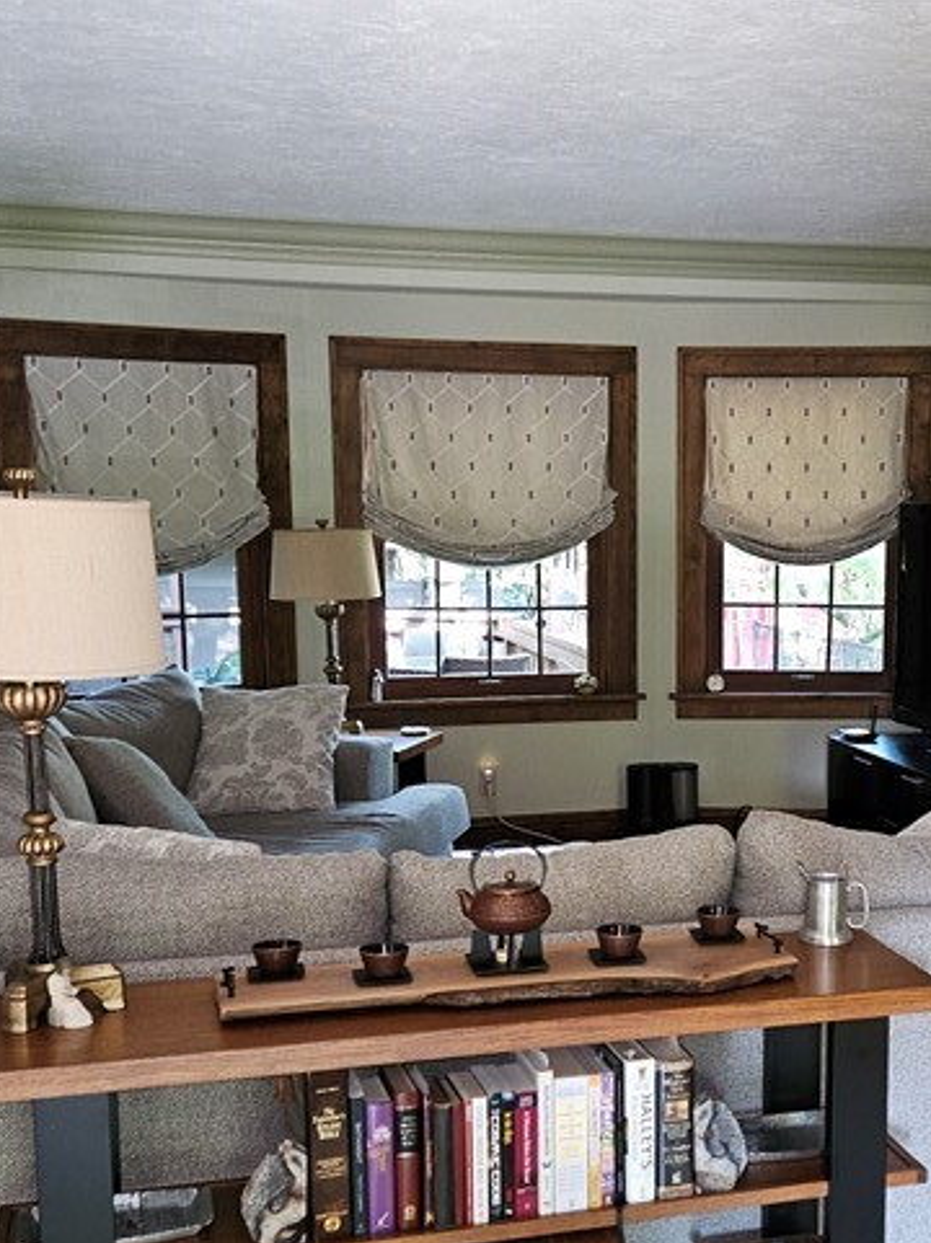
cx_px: 771
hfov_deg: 28.9
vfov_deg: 38.7
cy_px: 757
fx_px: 1759
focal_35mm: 49
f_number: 1.8
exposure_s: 1/10
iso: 125
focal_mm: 5.4
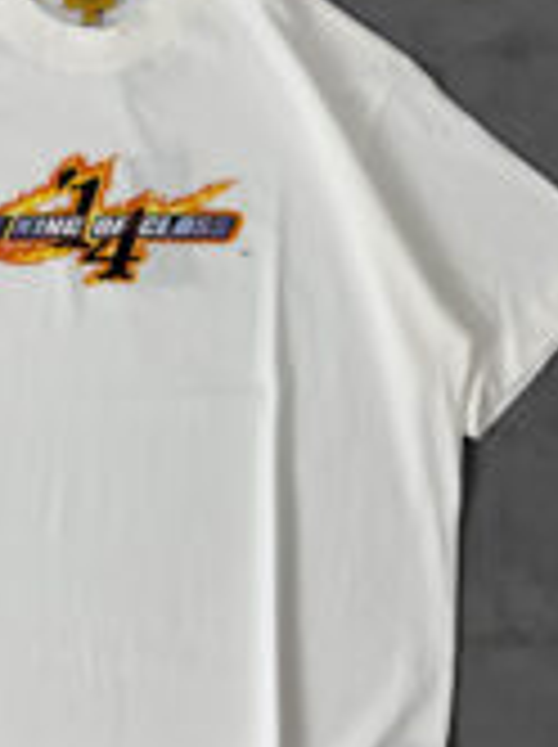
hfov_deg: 24.7
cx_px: 94
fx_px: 1250
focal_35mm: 58
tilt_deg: -86.1
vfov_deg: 33.3
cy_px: 400
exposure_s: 1/120
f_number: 1.78
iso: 100
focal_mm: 6.76
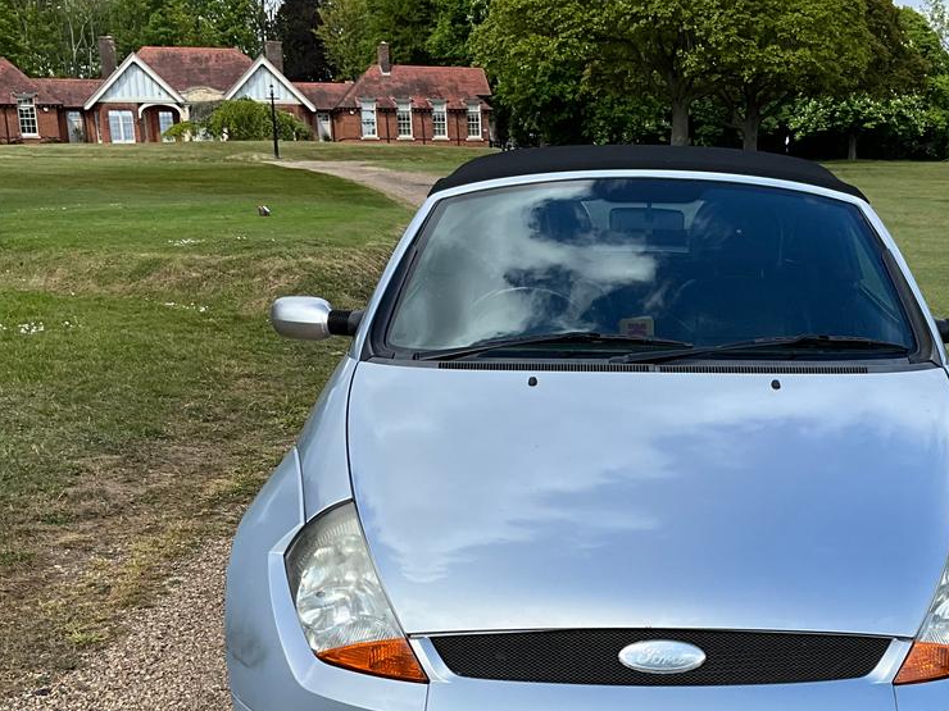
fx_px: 1289
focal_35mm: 47
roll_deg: +0.1
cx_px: 642
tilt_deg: -14.9
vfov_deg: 30.4
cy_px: 528
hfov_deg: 39.9
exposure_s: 1/1168
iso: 25
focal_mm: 3
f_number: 1.8
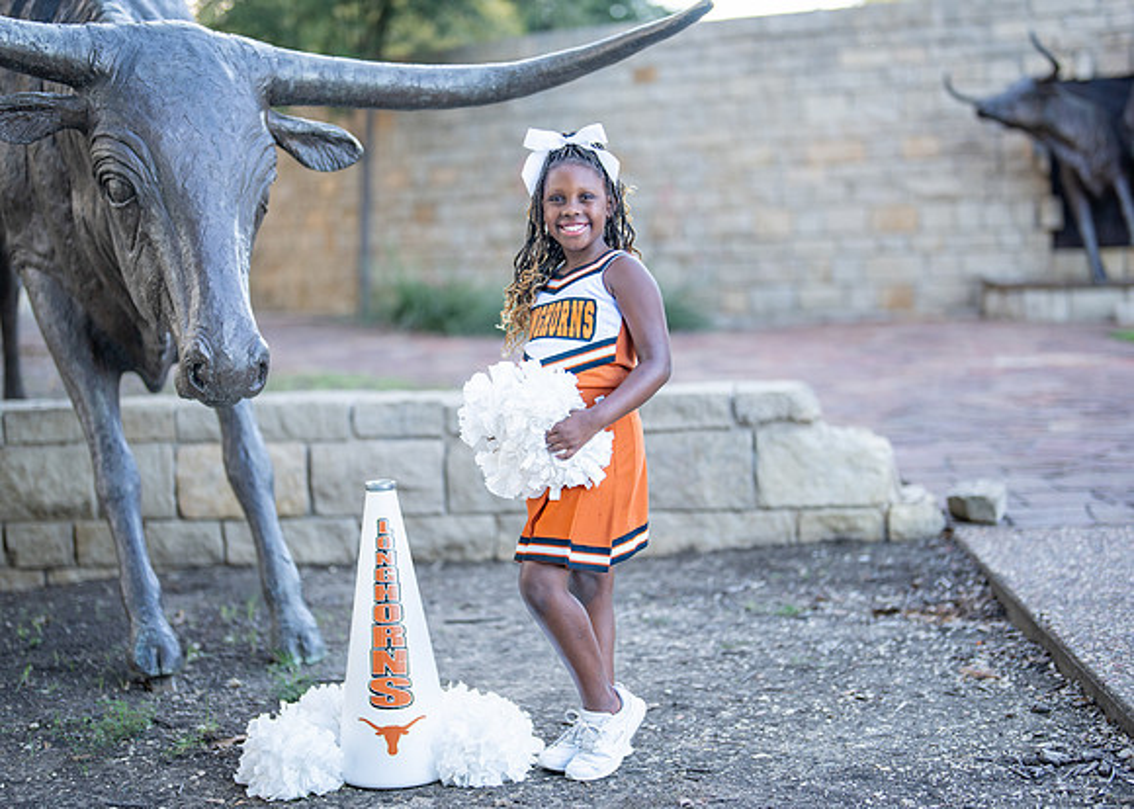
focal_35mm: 61
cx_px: 554
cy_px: 412
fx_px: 1963
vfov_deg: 23.3
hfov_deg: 32.2
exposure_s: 1/800
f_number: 1.2
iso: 250
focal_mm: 50
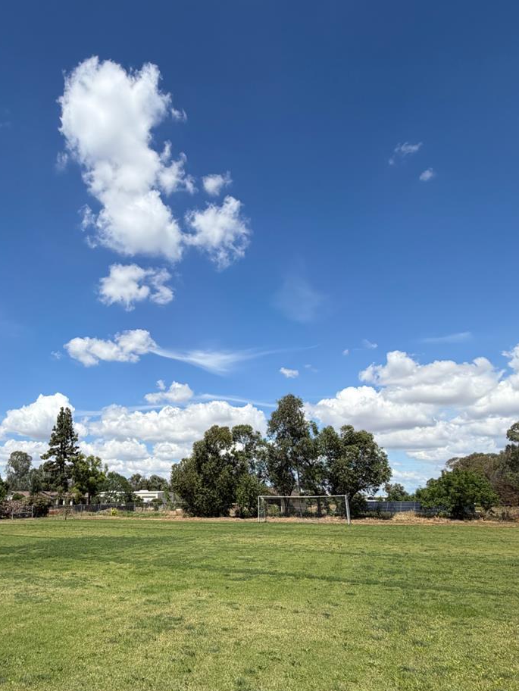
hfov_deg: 57.7
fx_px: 459
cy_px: 409
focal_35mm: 23
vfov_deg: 73.2
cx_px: 174
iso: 20
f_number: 2.2
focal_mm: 2.22
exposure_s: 1/970
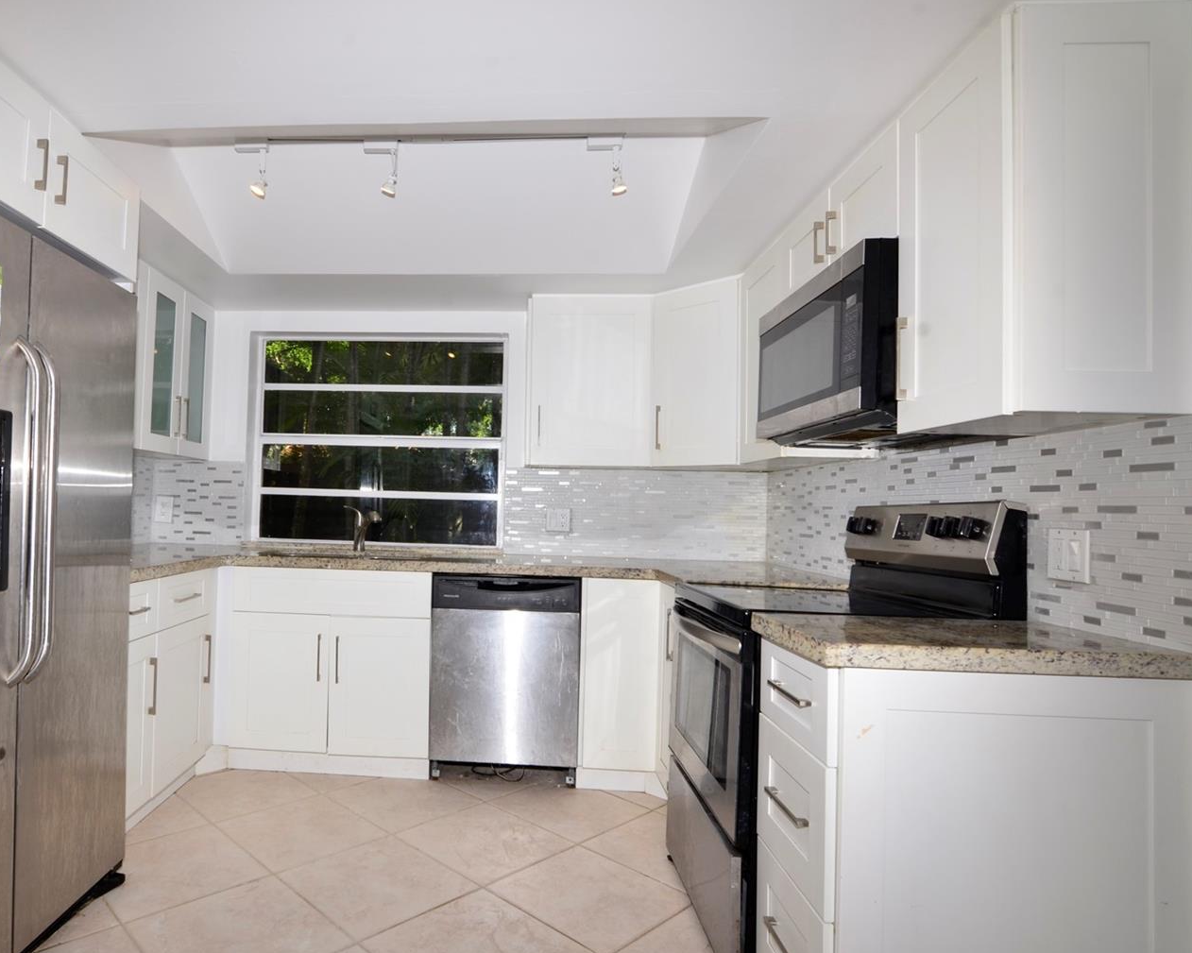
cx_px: 463
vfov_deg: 69.2
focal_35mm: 20
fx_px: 691
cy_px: 481
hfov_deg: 80.3
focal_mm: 11
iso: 200
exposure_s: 1/60
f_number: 11
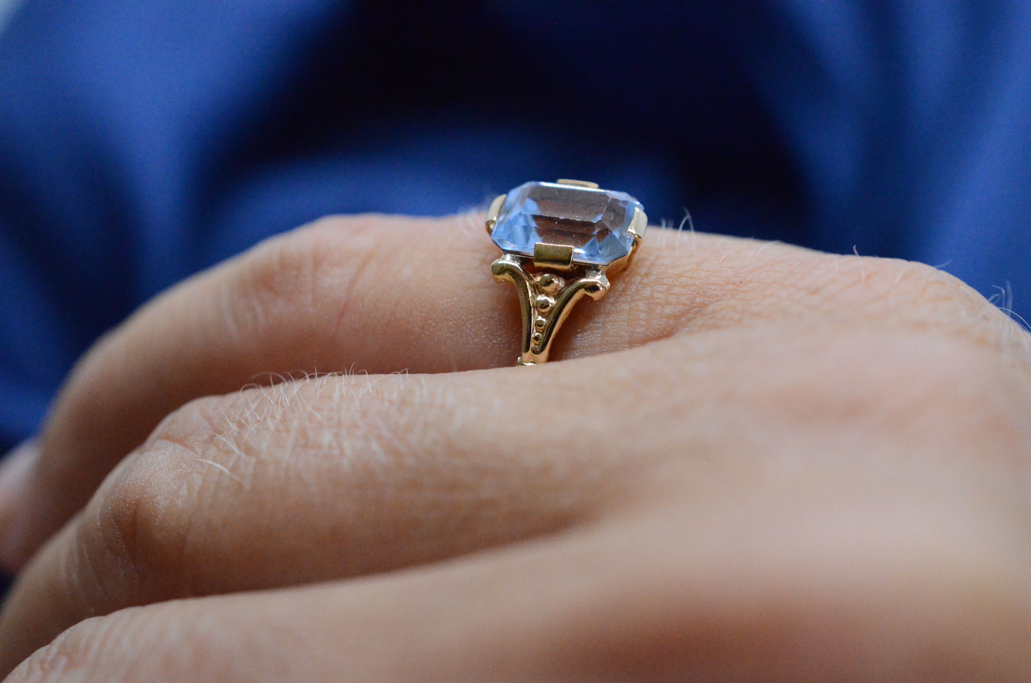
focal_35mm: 60
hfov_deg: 33.5
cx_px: 516
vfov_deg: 22.5
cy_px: 342
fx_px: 1715
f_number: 6.3
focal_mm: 40
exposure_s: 1/2500
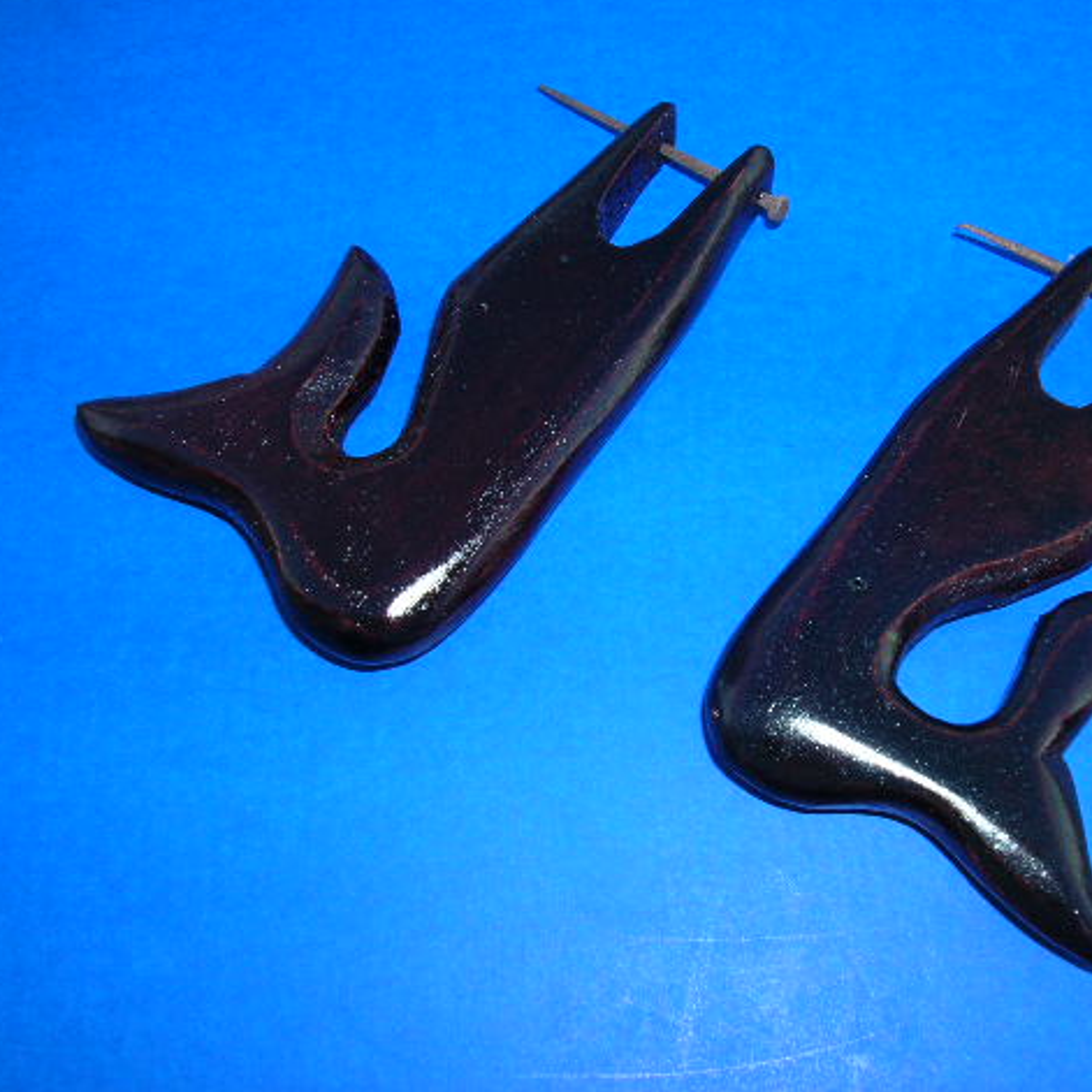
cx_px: 689
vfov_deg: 40.0
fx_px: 1499
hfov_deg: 39.7
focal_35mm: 42
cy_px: 540
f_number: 5.6
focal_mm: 5.8
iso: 50
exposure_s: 1/60.1
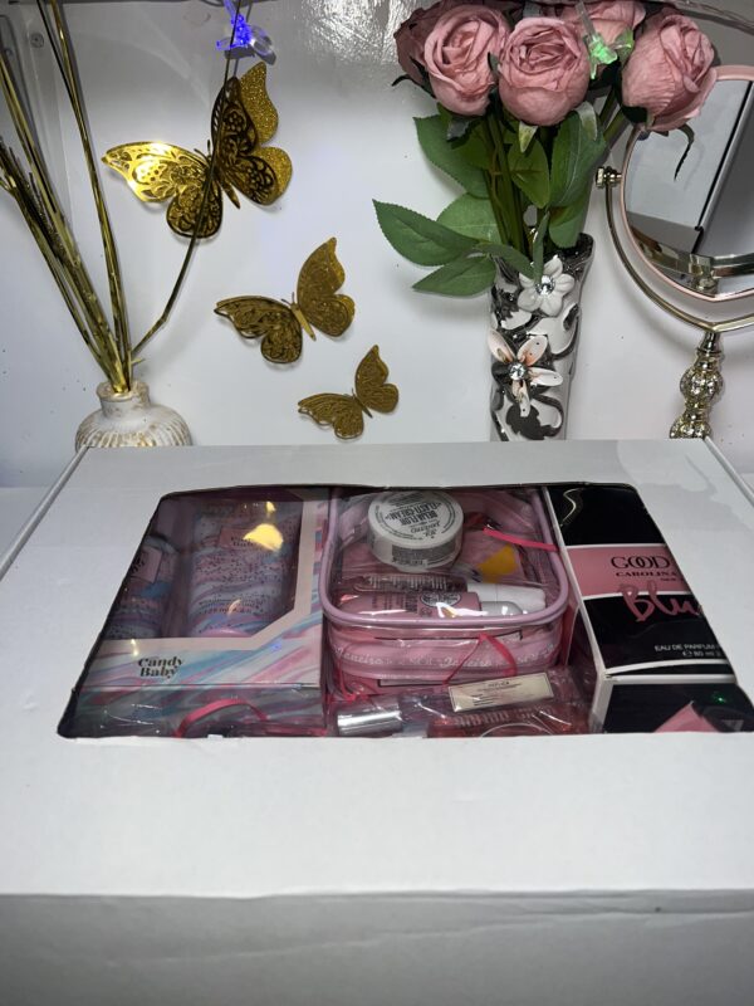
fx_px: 755
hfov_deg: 53.1
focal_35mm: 26
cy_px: 503
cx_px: 377
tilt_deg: -32.5
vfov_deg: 67.3
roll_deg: +1.6
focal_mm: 5.7
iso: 32
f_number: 1.5
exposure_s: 1/504
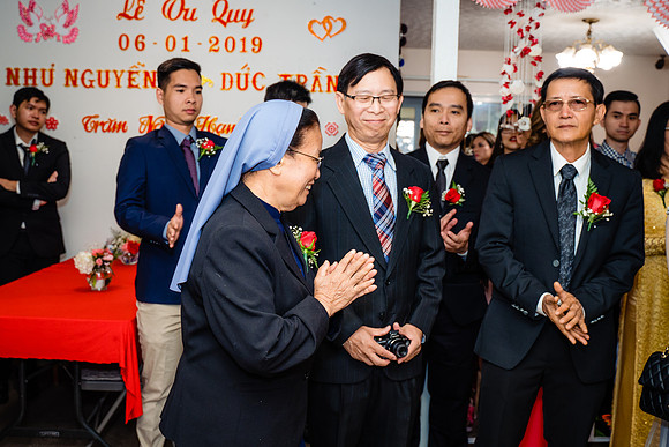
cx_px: 325
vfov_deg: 35.5
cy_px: 219
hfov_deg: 51.2
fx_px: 698
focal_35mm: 38
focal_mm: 28
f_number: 4
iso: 1250
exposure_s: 1/160
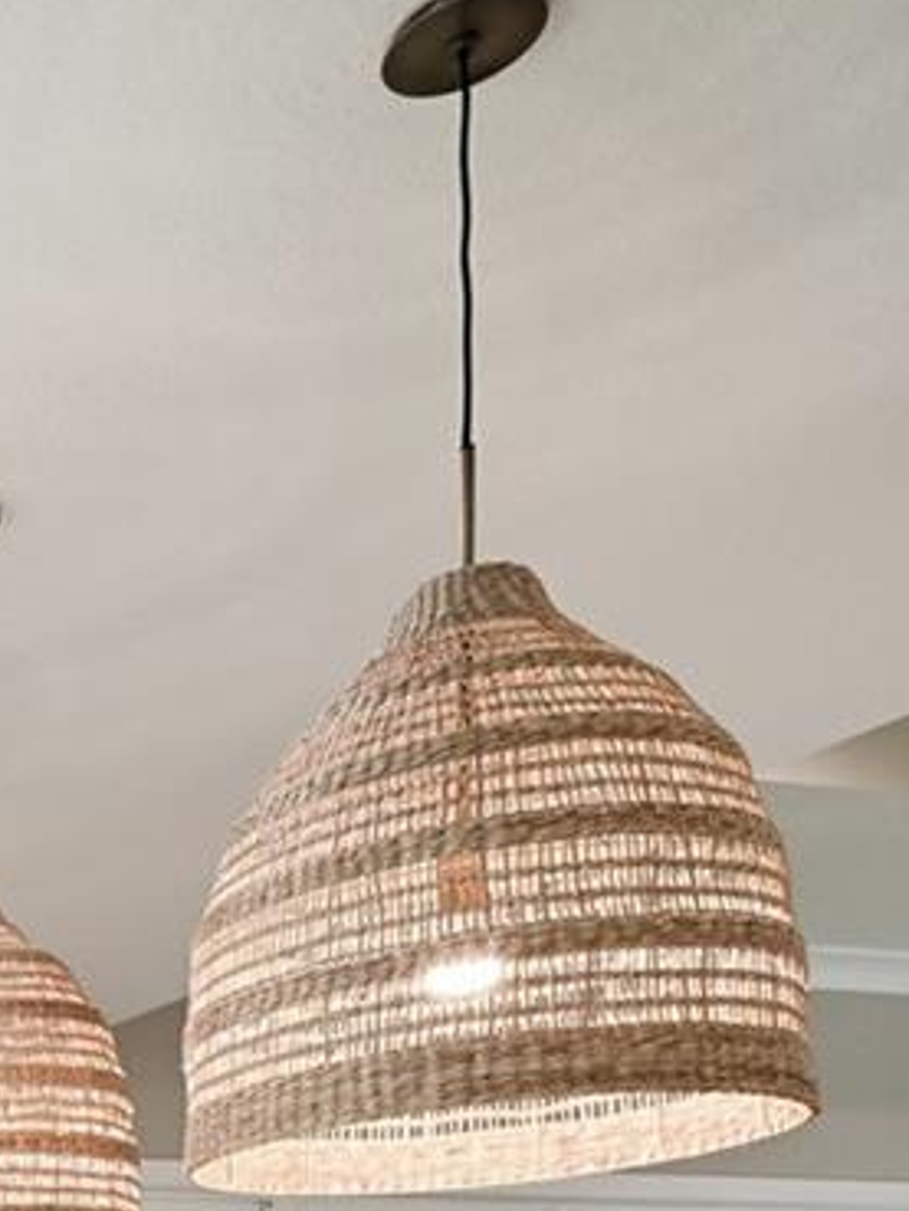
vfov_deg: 31.0
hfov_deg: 20.1
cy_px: 1516
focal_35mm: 50
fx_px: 1750
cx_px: -771
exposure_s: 1/6
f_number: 8
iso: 800
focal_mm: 12
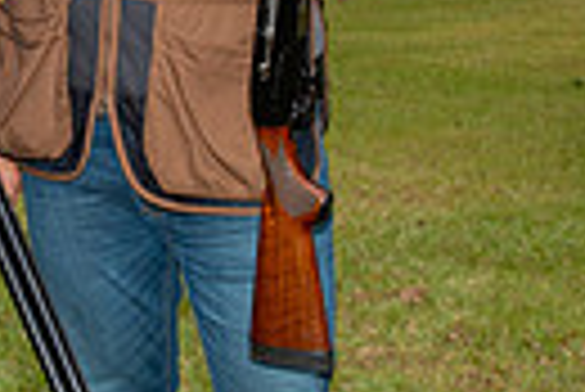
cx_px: 32
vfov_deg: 10.6
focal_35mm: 129
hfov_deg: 15.6
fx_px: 2099
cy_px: 117
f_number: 5.6
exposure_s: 1/160
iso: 320
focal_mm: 29
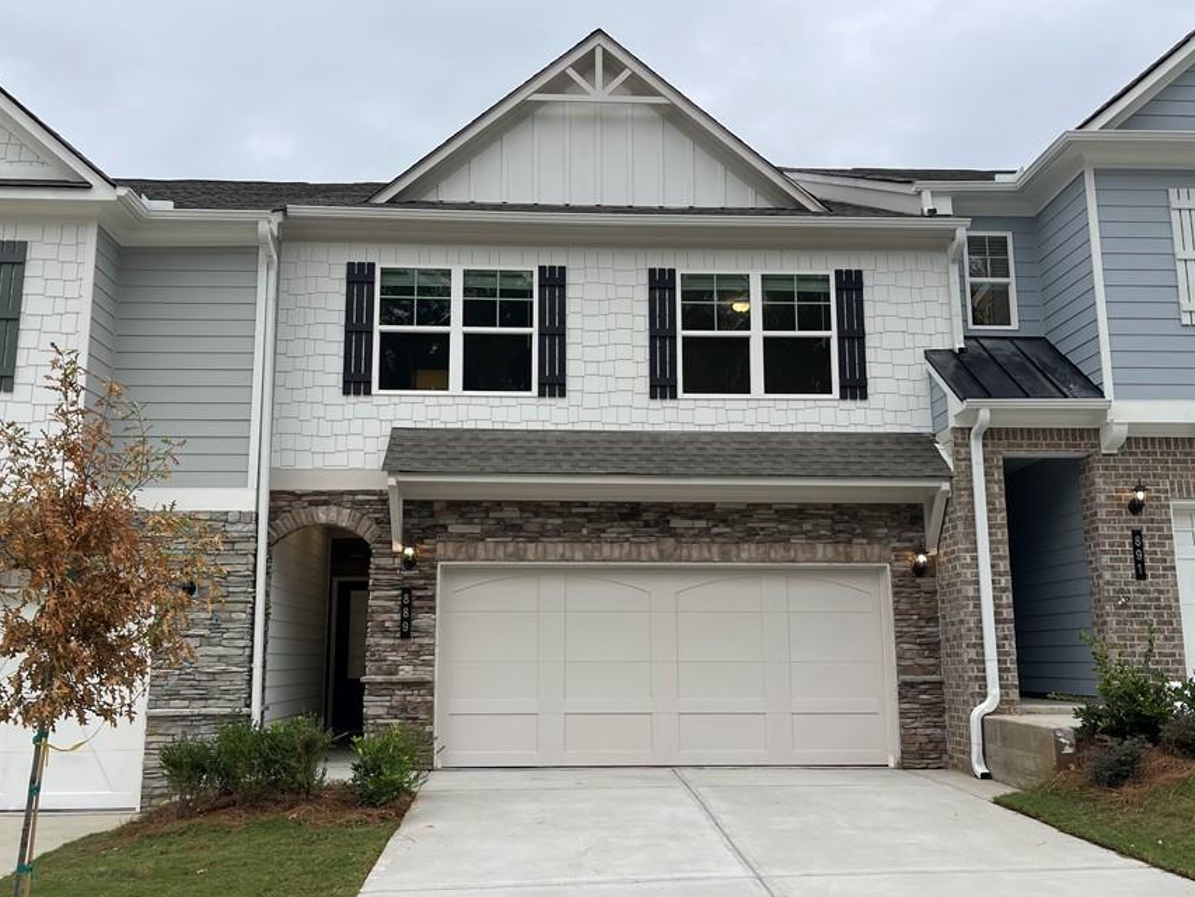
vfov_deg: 46.8
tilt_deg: +9.9
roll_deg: +0.3
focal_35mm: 30
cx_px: 590
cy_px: 465
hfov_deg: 60.0
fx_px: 1036
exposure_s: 1/486
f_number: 1.6
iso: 32
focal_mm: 5.1
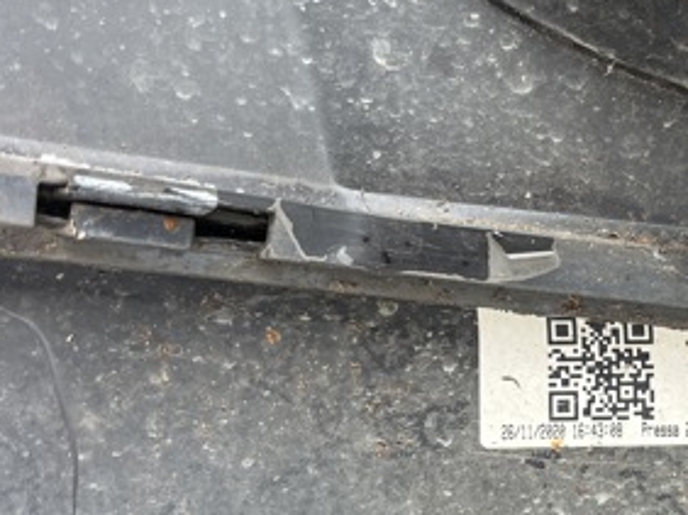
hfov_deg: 29.4
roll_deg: +5.7
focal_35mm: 59
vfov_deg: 24.6
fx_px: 1172
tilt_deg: -17.0
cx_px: 766
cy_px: 360
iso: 64
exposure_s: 1/121
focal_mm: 5.1
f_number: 1.6
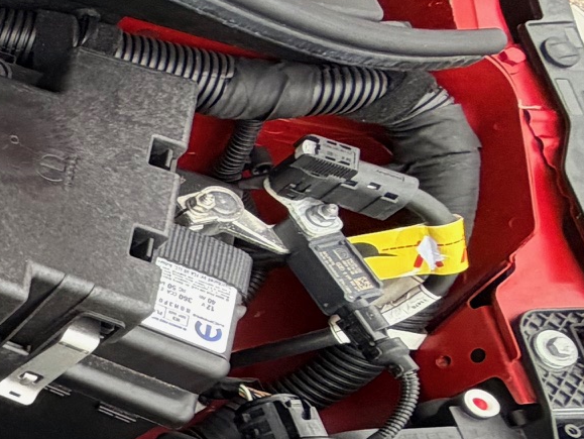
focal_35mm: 69
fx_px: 1165
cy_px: 428
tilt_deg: -64.5
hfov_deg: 16.1
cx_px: -752
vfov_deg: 20.7
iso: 80
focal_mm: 2.22
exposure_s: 1/121
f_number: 2.2
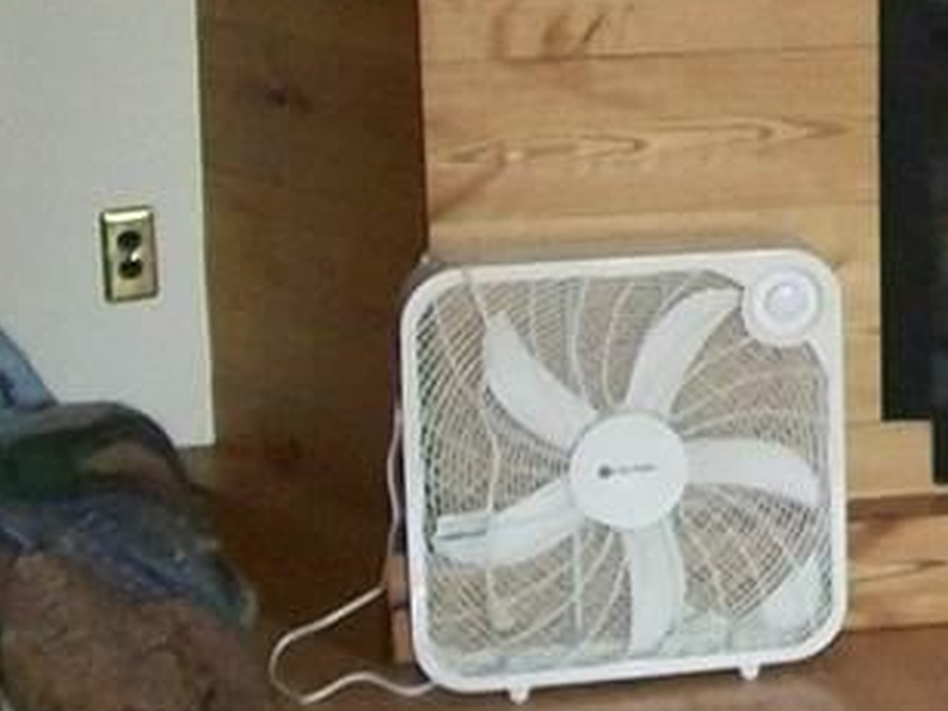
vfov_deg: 11.0
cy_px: -132
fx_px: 3642
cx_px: 1816
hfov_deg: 13.1
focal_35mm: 133
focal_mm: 5.7
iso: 240
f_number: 2.9
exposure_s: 1/60
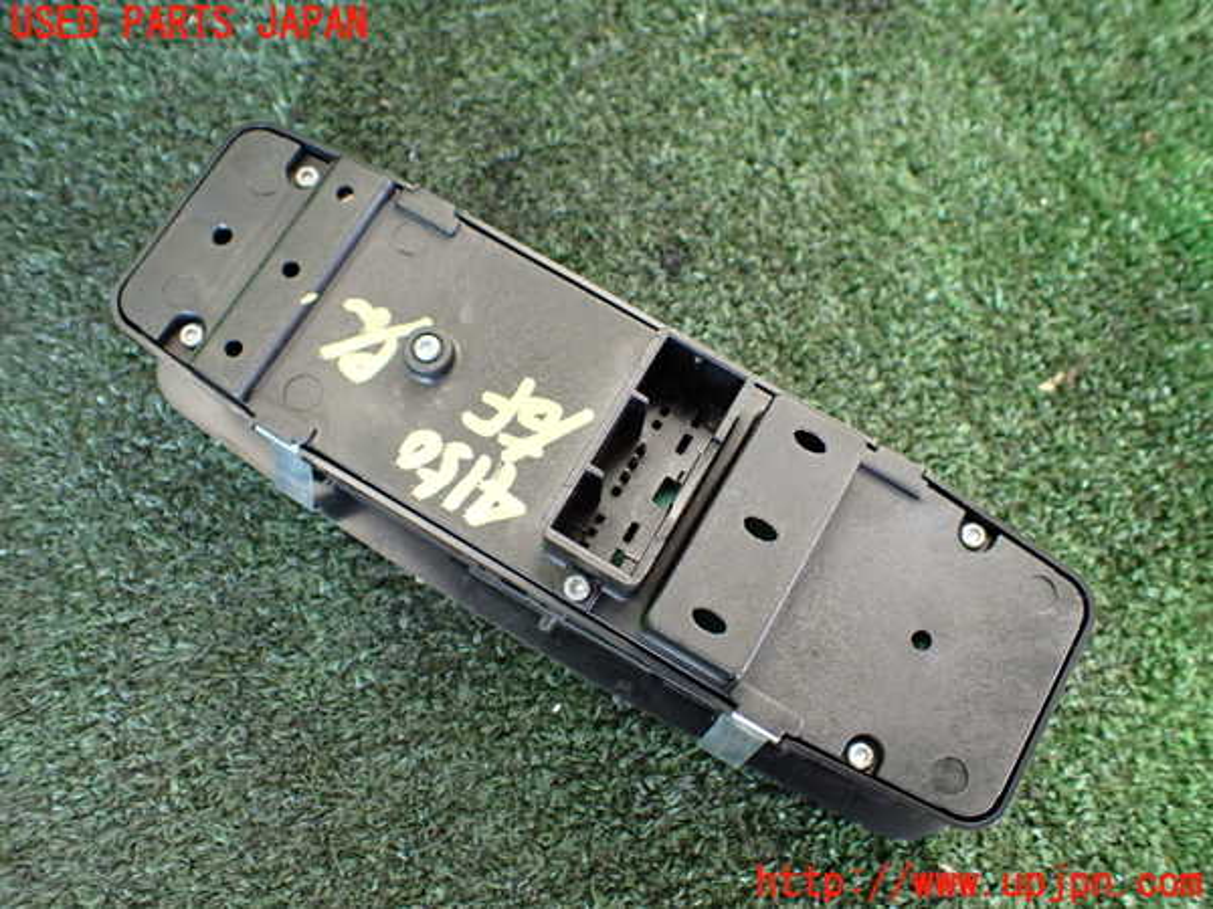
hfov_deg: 60.0
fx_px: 1051
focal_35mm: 30
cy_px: 454
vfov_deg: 46.8
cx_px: 606
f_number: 2.3
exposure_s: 1/125
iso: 400
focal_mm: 5.4
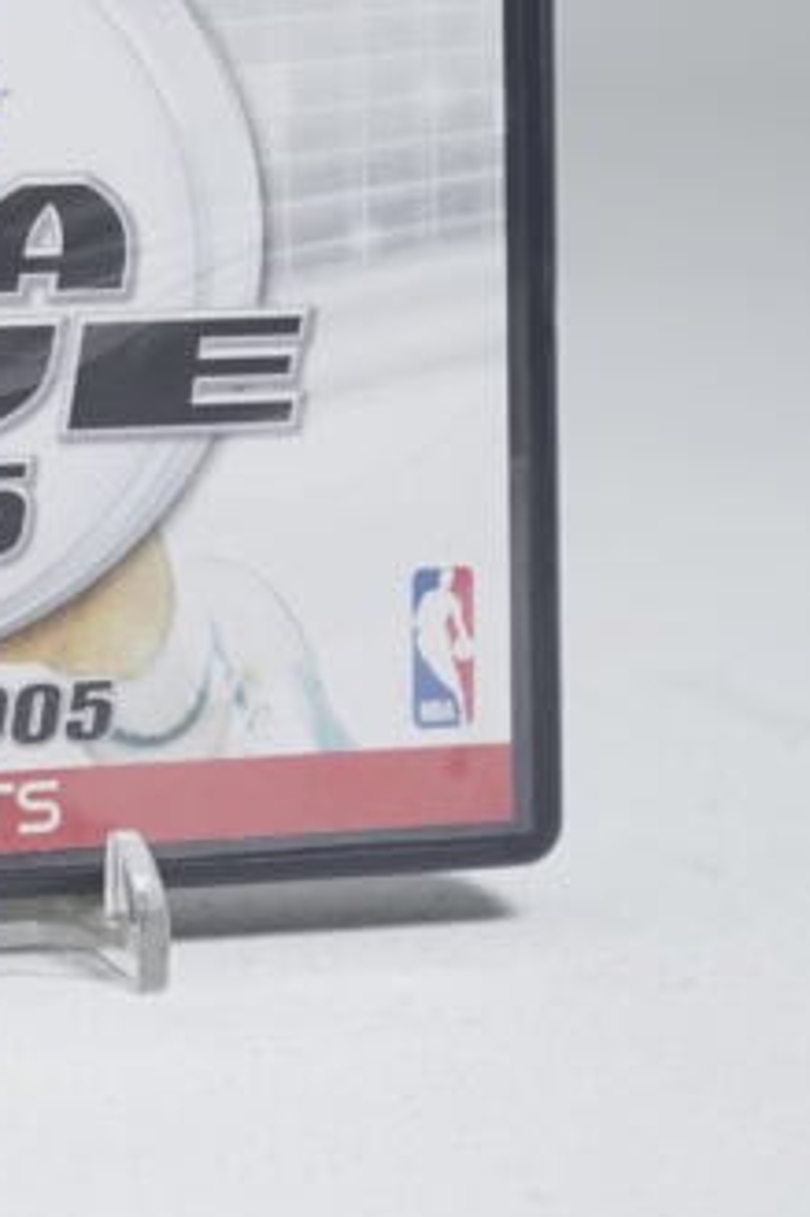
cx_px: -200
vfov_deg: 14.7
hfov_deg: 10.0
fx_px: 4561
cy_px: -207
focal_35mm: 135
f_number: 5.6
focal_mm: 37
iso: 640
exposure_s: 1/30
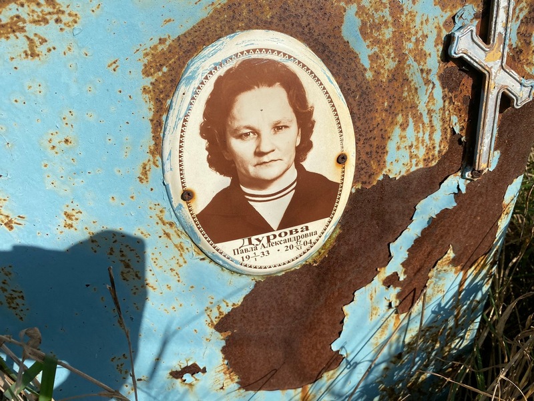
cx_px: 267
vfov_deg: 53.1
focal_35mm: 26
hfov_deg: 67.3
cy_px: 200
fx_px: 401
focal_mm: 4.25
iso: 32
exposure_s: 1/4115
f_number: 1.8
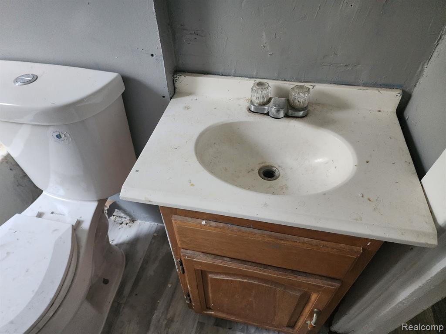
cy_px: 167
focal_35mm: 23
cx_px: 223
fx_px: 296
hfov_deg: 73.9
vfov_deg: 58.9
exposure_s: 1/60
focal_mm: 6.4
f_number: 1.8
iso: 800
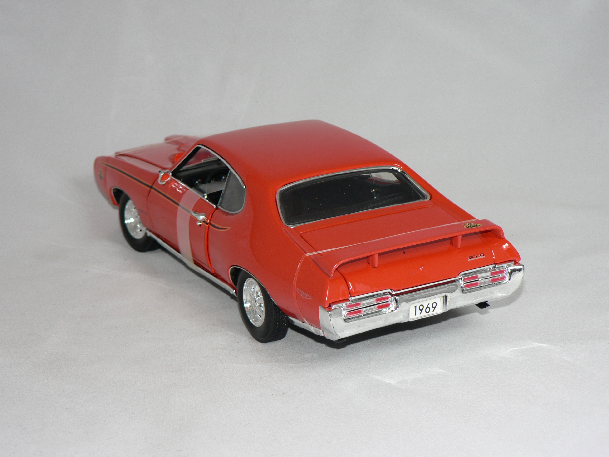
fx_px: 1337
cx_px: 304
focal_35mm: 76
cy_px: 228
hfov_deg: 25.7
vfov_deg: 19.4
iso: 80
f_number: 3.2
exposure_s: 1/60
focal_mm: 12.6
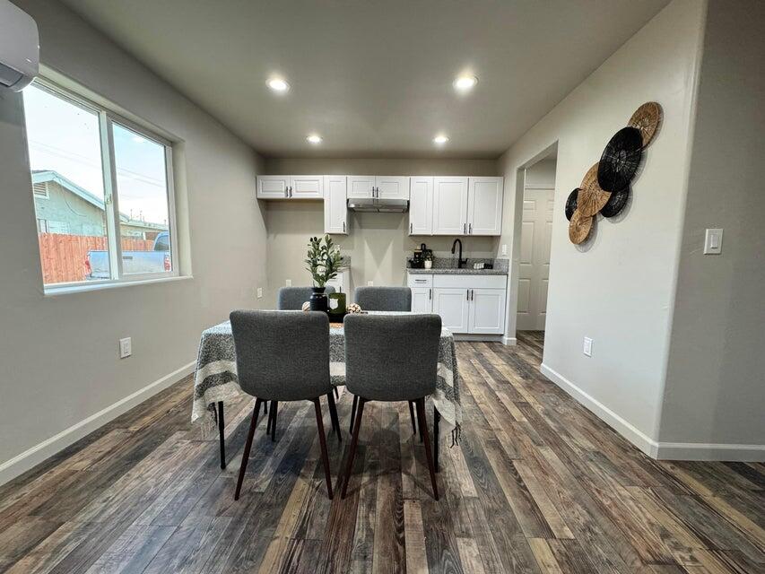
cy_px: 287
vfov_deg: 85.7
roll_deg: -1.3
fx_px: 309
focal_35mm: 14
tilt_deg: -5.4
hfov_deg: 102.1
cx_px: 382
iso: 250
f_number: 2.2
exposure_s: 1/60
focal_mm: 2.22
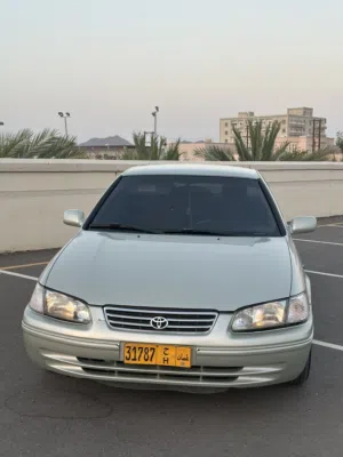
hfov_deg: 30.3
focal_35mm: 48
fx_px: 634
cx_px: 172
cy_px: 228
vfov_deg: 39.7
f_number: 1.78
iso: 50
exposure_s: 1/121
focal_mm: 6.86
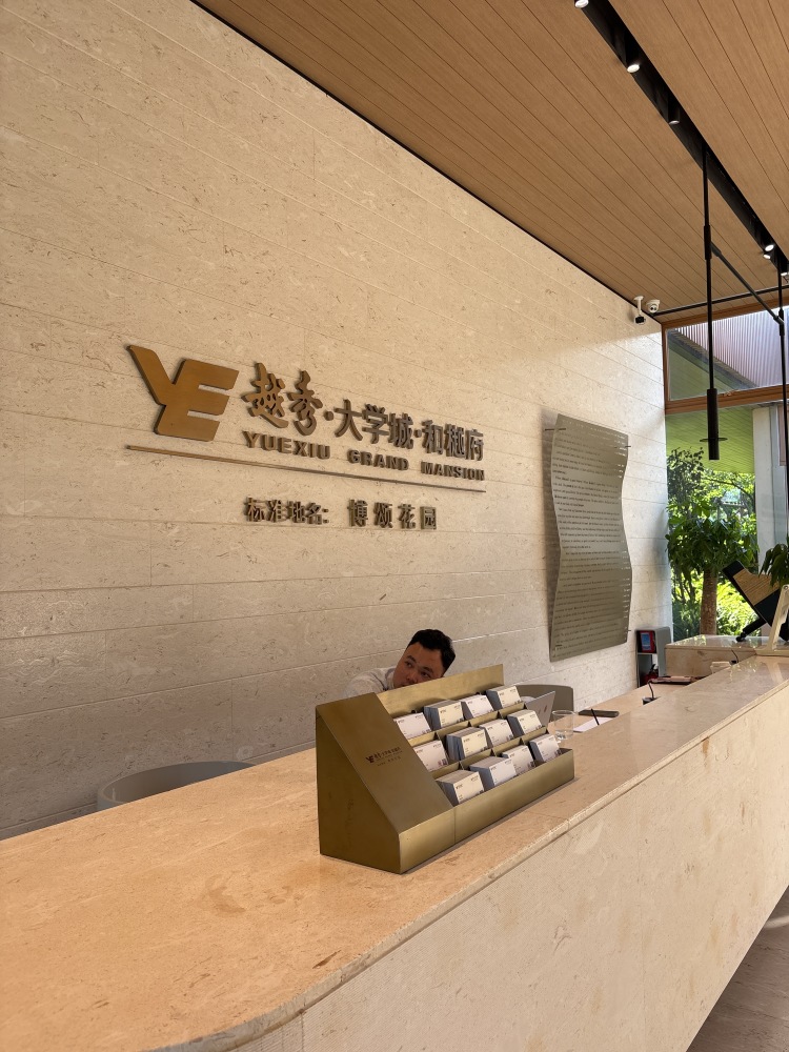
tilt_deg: +2.7
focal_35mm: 26
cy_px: 526
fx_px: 790
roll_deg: +1.1
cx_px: 394
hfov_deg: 53.1
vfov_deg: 67.3
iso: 50
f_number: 1.6
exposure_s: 1/390
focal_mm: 5.96
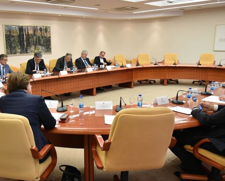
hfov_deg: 48.3
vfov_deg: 40.1
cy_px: 98
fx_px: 247
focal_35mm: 37
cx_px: 76
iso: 3200
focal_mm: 24
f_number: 5
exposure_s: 1/160
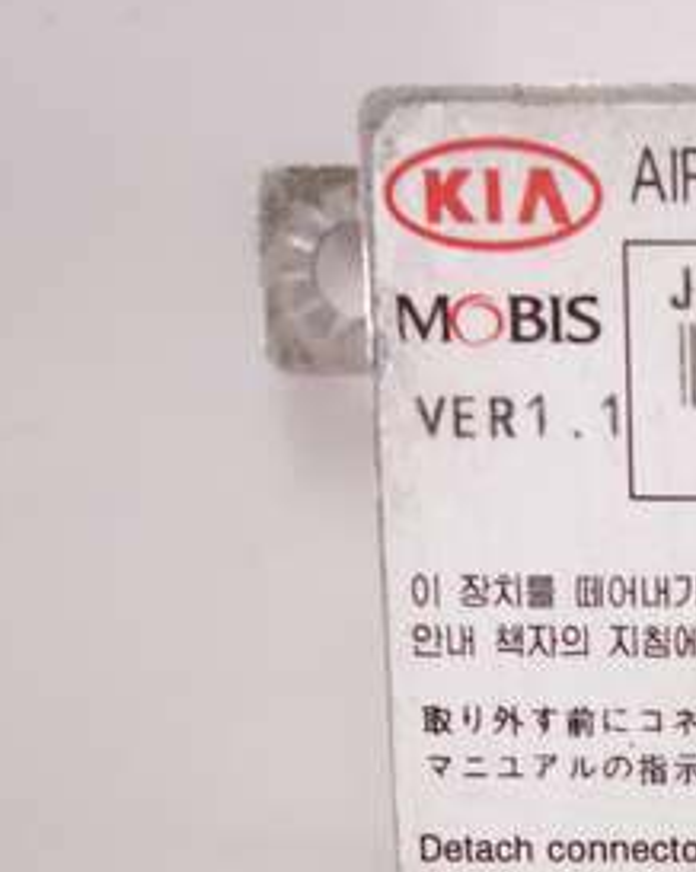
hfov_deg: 17.5
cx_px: 1041
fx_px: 2036
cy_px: 803
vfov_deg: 23.4
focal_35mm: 79
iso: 125
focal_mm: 10.4
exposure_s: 1/100
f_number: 2.2
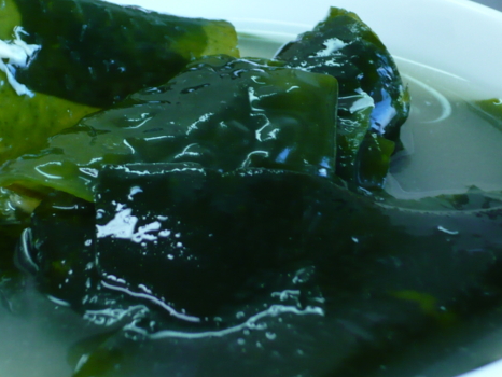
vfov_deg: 11.7
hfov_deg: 15.5
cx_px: 189
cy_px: 127
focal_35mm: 127
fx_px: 1843
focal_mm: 12.2
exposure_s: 1/25
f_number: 4.2
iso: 200
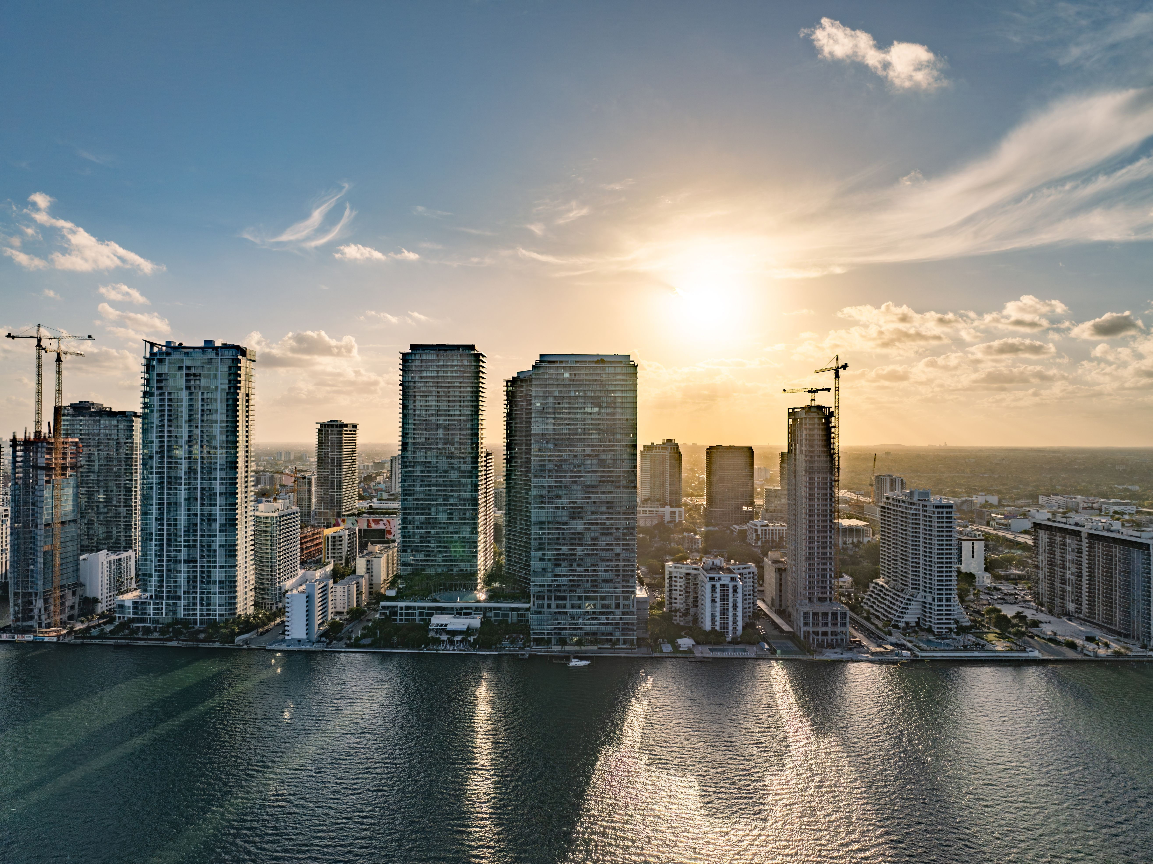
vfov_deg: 56.8
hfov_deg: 71.6
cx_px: 576
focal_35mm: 24
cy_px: 432
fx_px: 799
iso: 320
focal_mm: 12.29
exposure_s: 1/1600
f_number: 2.8
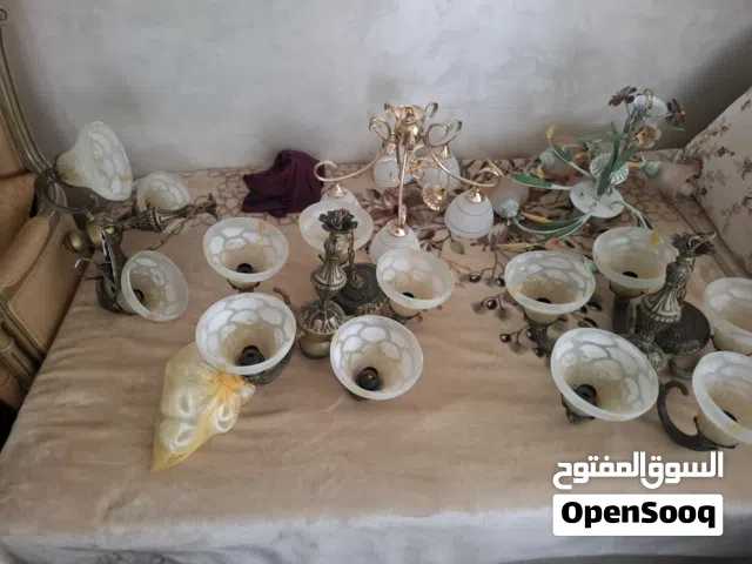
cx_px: 376
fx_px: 500
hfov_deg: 73.9
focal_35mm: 23
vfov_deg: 58.9
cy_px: 282
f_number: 1.8
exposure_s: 1/25
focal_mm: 5.54
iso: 400
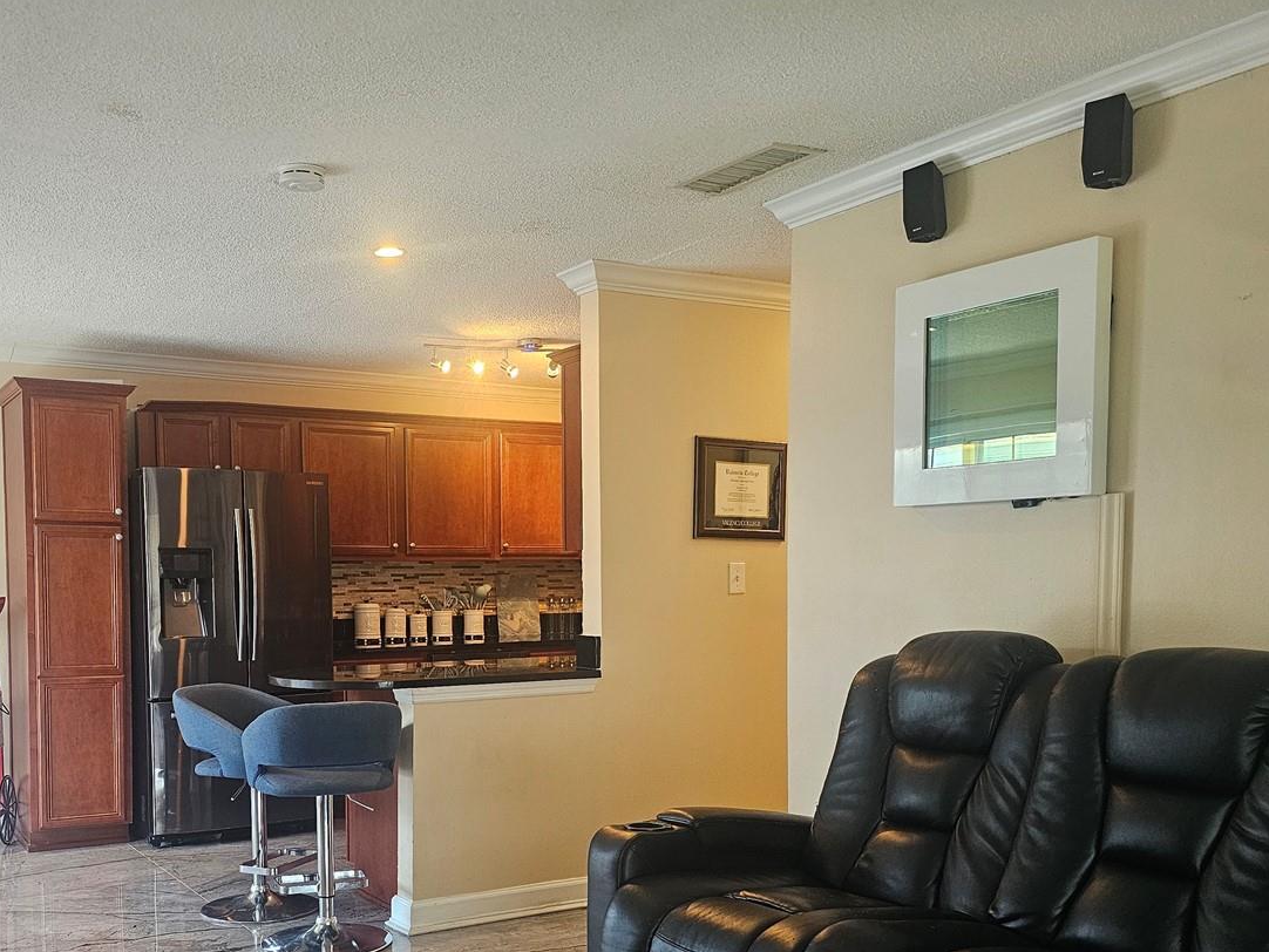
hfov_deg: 53.4
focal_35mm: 34
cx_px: 483
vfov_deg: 40.9
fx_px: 1247
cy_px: 681
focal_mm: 6.3
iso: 400
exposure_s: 1/120
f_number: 1.7
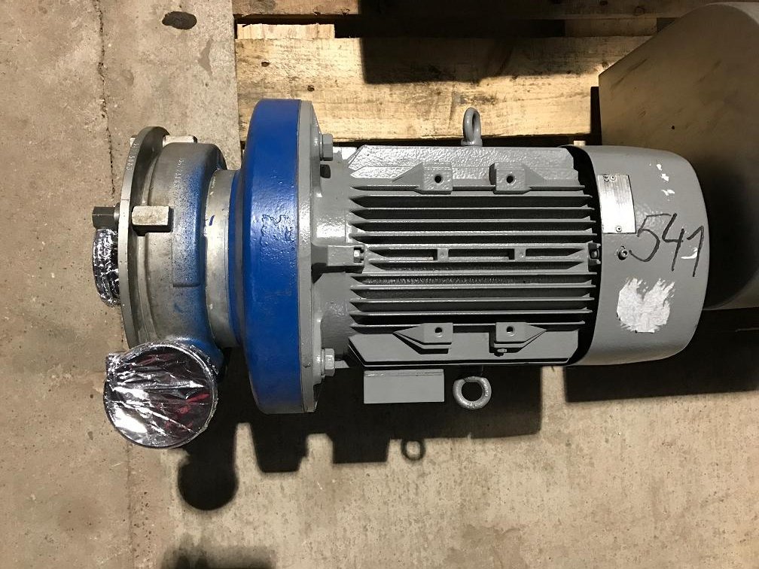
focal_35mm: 28
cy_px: 284
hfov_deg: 63.4
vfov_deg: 49.7
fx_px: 614
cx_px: 380
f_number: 1.8
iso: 100
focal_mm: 3.99
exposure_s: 1/9
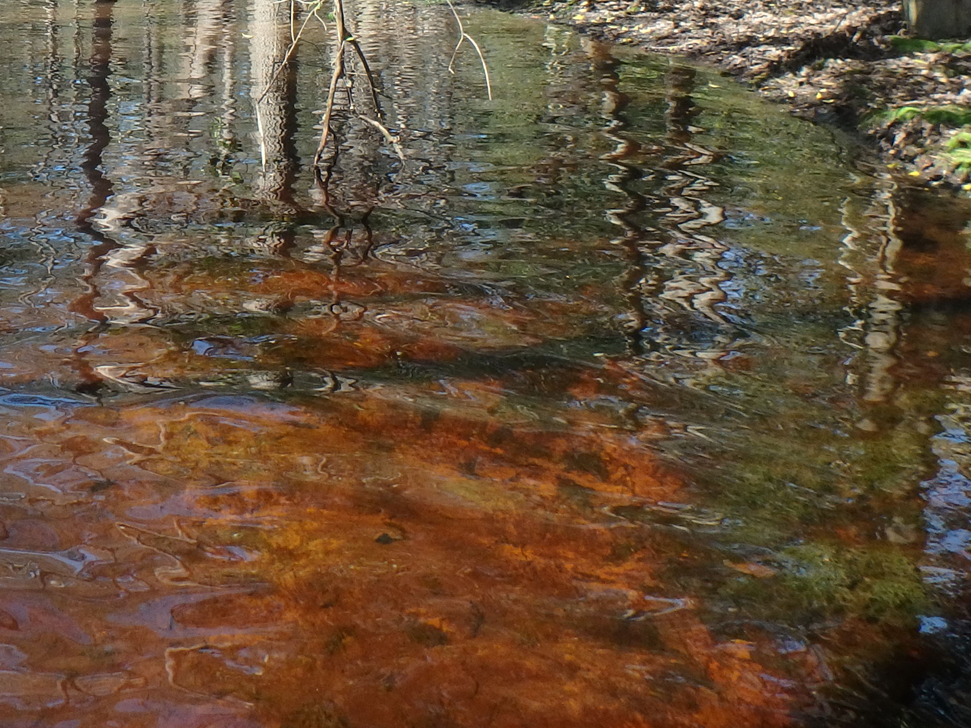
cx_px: 93
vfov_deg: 26.0
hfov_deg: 34.7
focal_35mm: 52
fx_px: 1459
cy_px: -66
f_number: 3.5
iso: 125
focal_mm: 3.7
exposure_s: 1/160
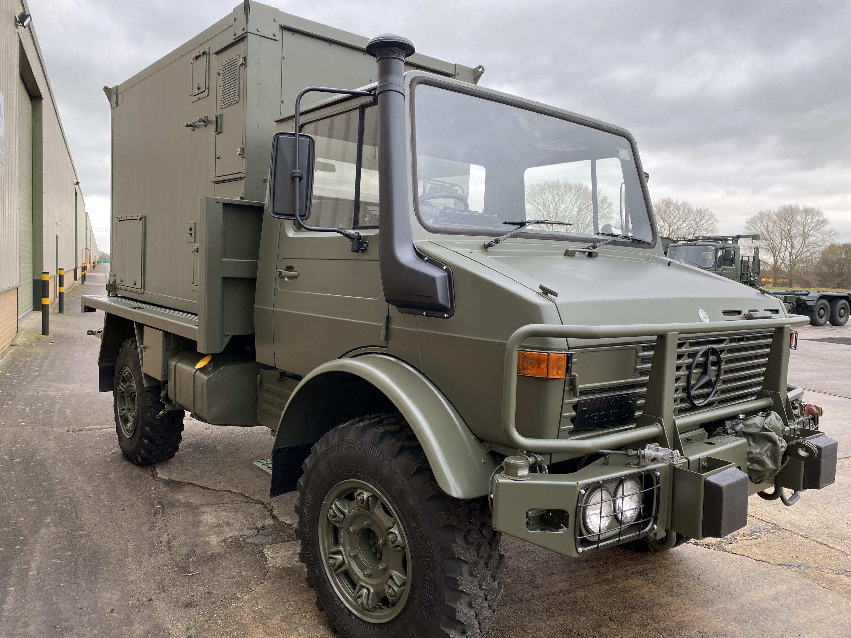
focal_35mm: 26
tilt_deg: -4.1
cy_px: 319
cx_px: 426
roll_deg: -2.2
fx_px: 639
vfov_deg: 53.1
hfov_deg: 67.3
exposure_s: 1/121
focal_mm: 4.25
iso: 40
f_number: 1.8
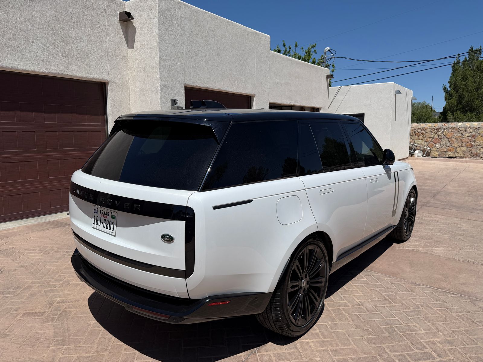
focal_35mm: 24
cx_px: 242
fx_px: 335
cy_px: 181
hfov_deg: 71.6
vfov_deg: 56.8
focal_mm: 6.76
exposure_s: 1/10309
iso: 80
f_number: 1.78
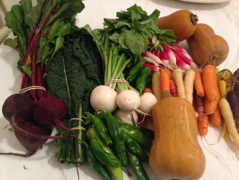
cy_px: 90
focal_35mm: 33
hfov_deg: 55.4
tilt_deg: -47.5
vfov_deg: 42.9
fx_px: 228
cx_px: 120
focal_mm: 4.12
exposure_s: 1/20
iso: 320
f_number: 2.4
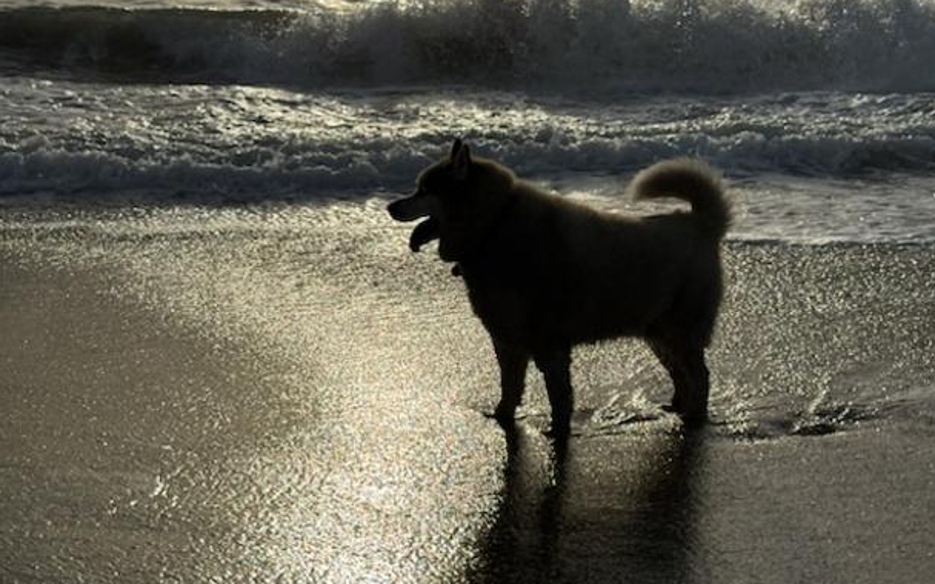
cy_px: 302
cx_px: 474
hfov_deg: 38.9
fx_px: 1325
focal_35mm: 52
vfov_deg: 24.9
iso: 50
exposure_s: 1/28571
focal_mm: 6.76
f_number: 1.78
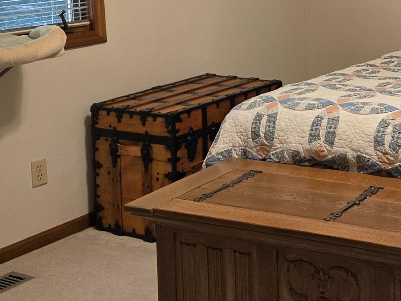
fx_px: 776
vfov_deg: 21.2
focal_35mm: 67
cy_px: 0
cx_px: 420
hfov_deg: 27.0
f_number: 1.8
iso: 200
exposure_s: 1/120
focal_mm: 5.4
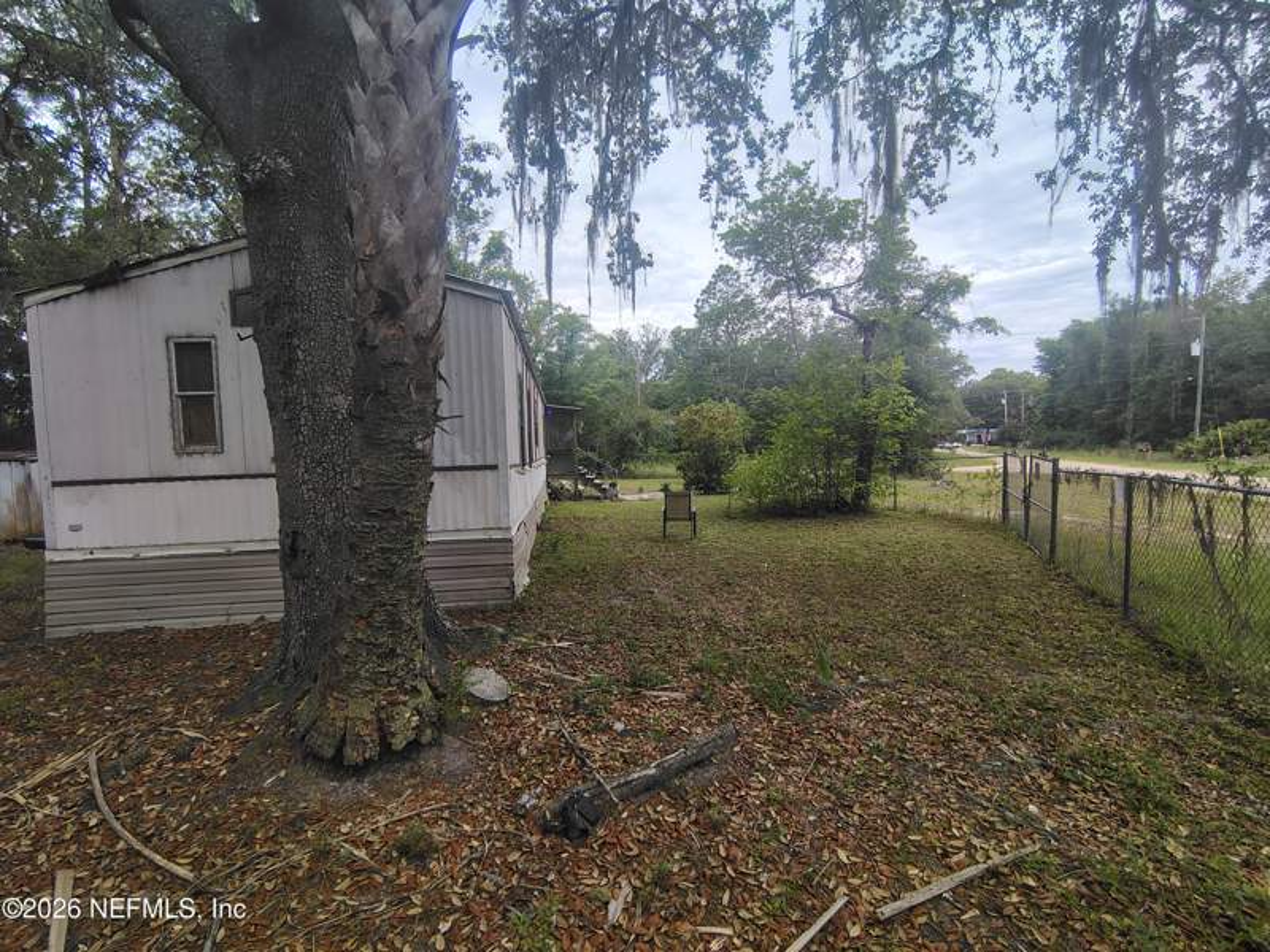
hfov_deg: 94.5
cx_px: 635
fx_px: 587
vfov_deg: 78.1
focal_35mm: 16
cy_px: 476
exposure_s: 1/318
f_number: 2.2
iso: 100
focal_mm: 2.13
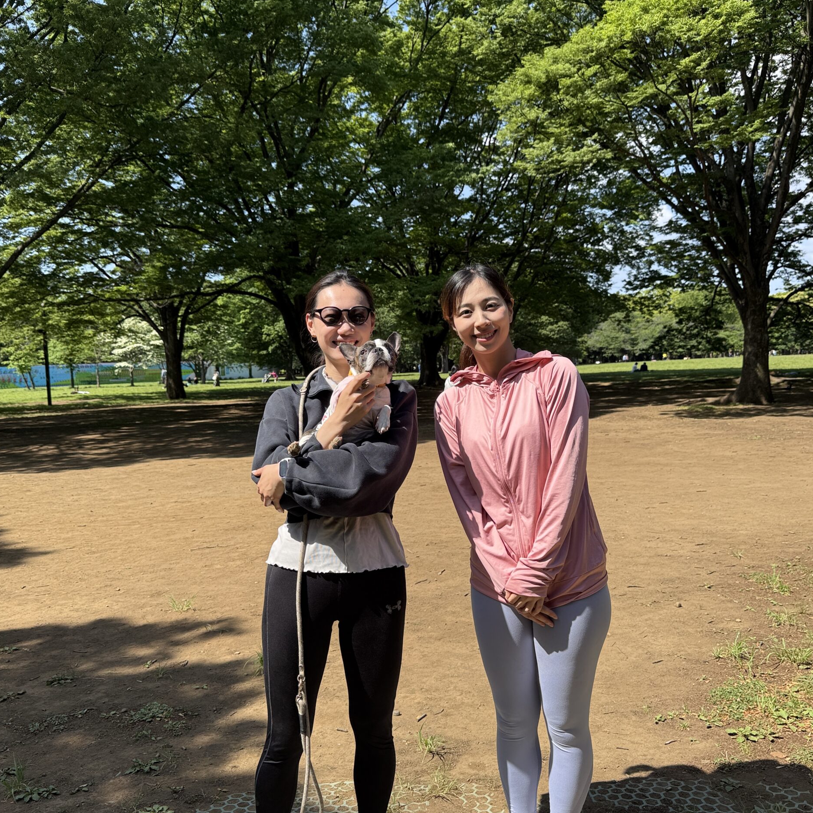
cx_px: 406
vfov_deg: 55.6
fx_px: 771
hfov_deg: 55.6
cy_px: 424
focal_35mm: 29
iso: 80
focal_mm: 6.76
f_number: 1.78
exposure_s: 1/2703
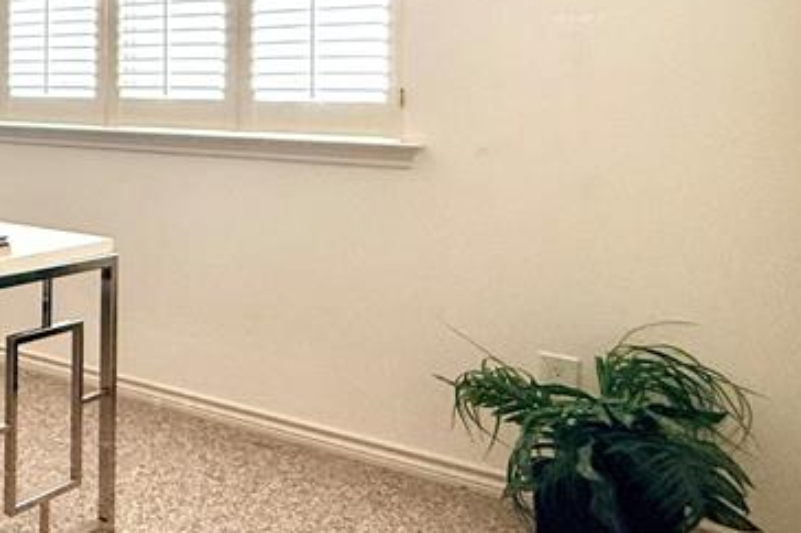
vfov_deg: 31.4
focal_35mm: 41
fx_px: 911
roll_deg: -0.5
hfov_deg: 31.5
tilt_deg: +1.0
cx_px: -321
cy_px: 77
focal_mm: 2.22
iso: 250
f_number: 2.2
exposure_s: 1/99
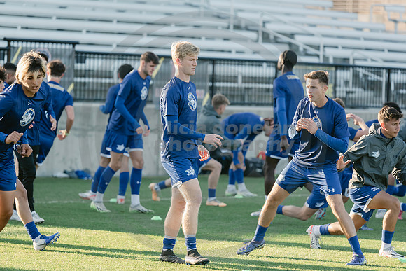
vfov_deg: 6.9
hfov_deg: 10.3
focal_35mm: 200
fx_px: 2256
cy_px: 136
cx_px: 203
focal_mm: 200
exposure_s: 1/1600
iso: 1250
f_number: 4
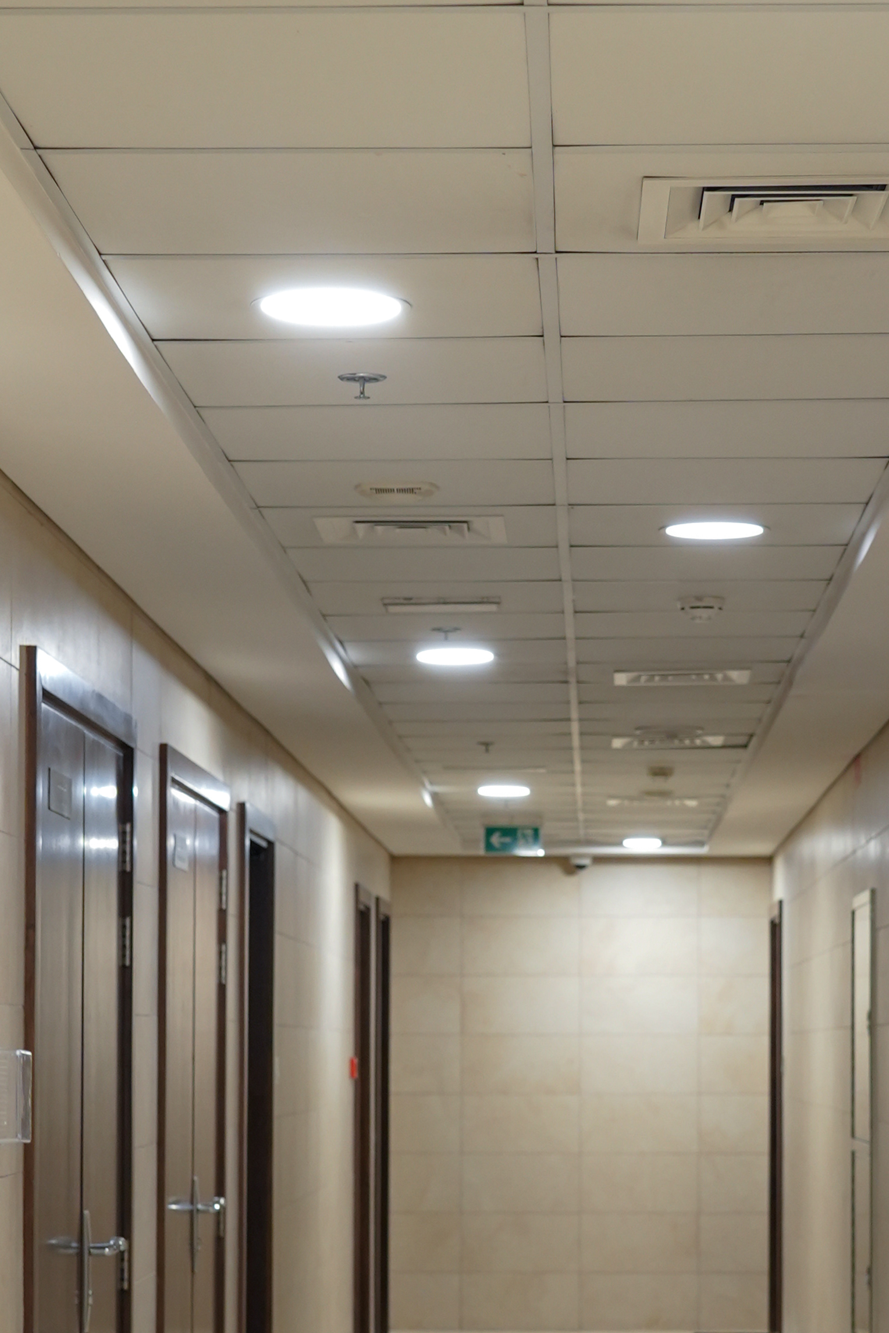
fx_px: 3963
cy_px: 993
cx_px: 511
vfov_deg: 19.0
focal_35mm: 107
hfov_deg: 12.8
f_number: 3.5
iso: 1000
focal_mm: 35
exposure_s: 1/30
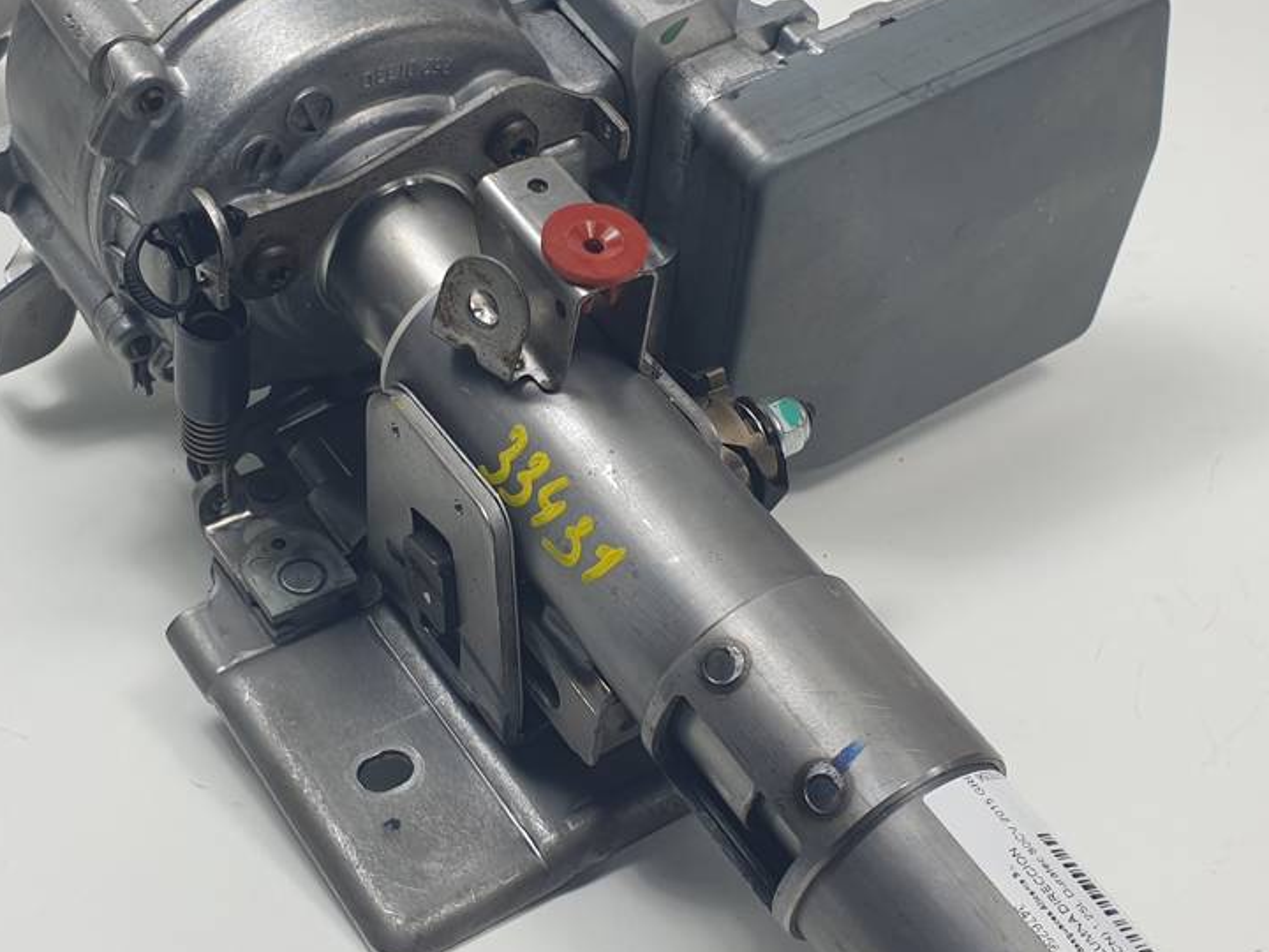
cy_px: 543
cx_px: 610
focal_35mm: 52
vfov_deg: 28.0
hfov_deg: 36.8
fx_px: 1906
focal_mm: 4.3
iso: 50
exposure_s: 1/244
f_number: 2.4
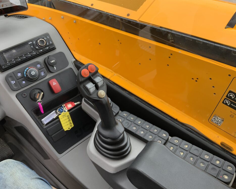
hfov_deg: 57.2
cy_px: 93
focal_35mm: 31
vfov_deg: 47.1
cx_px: 113
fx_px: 217
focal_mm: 3
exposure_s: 1/149
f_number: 1.8
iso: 16
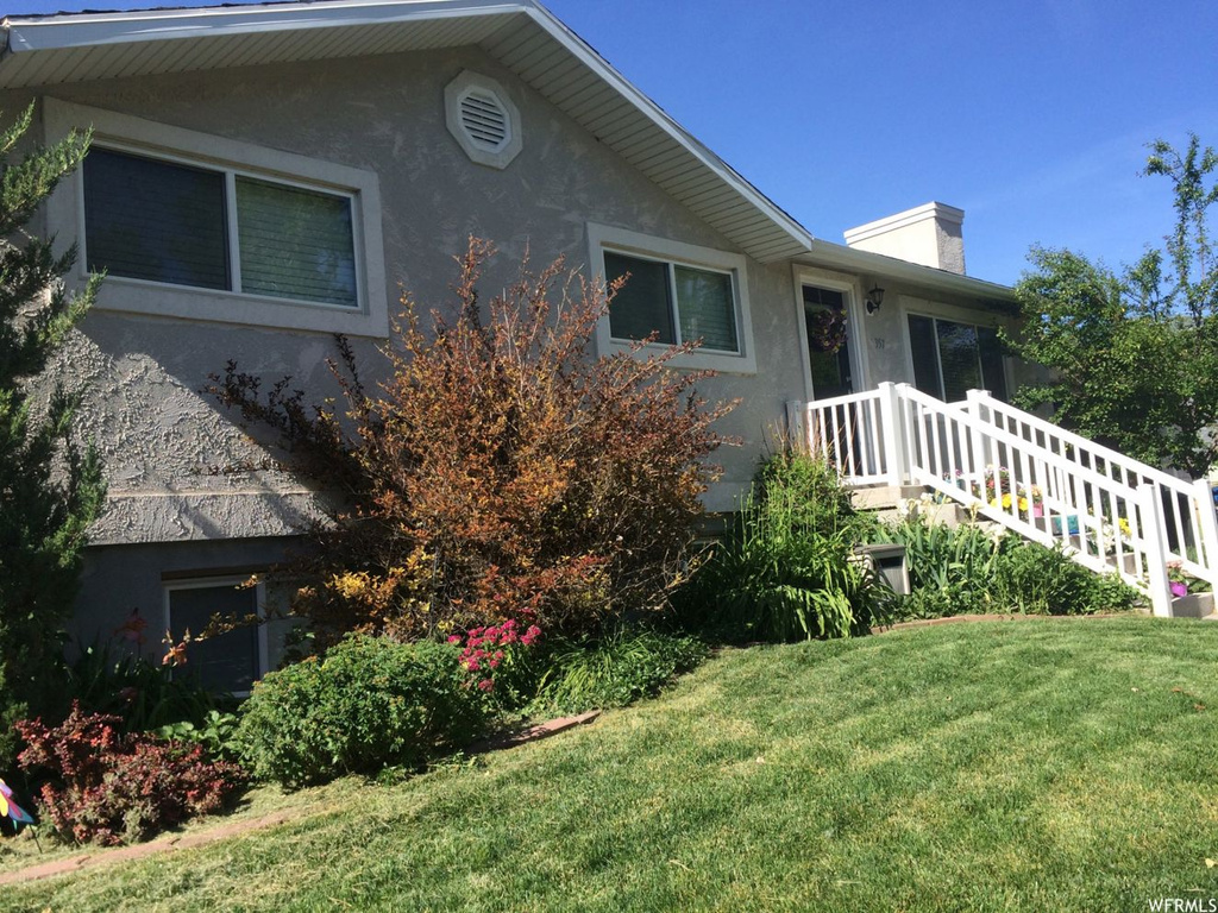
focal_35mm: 29
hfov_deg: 61.7
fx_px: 1020
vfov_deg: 48.2
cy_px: 456
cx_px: 609
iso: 32
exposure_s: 1/1325
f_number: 2.2
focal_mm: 4.15
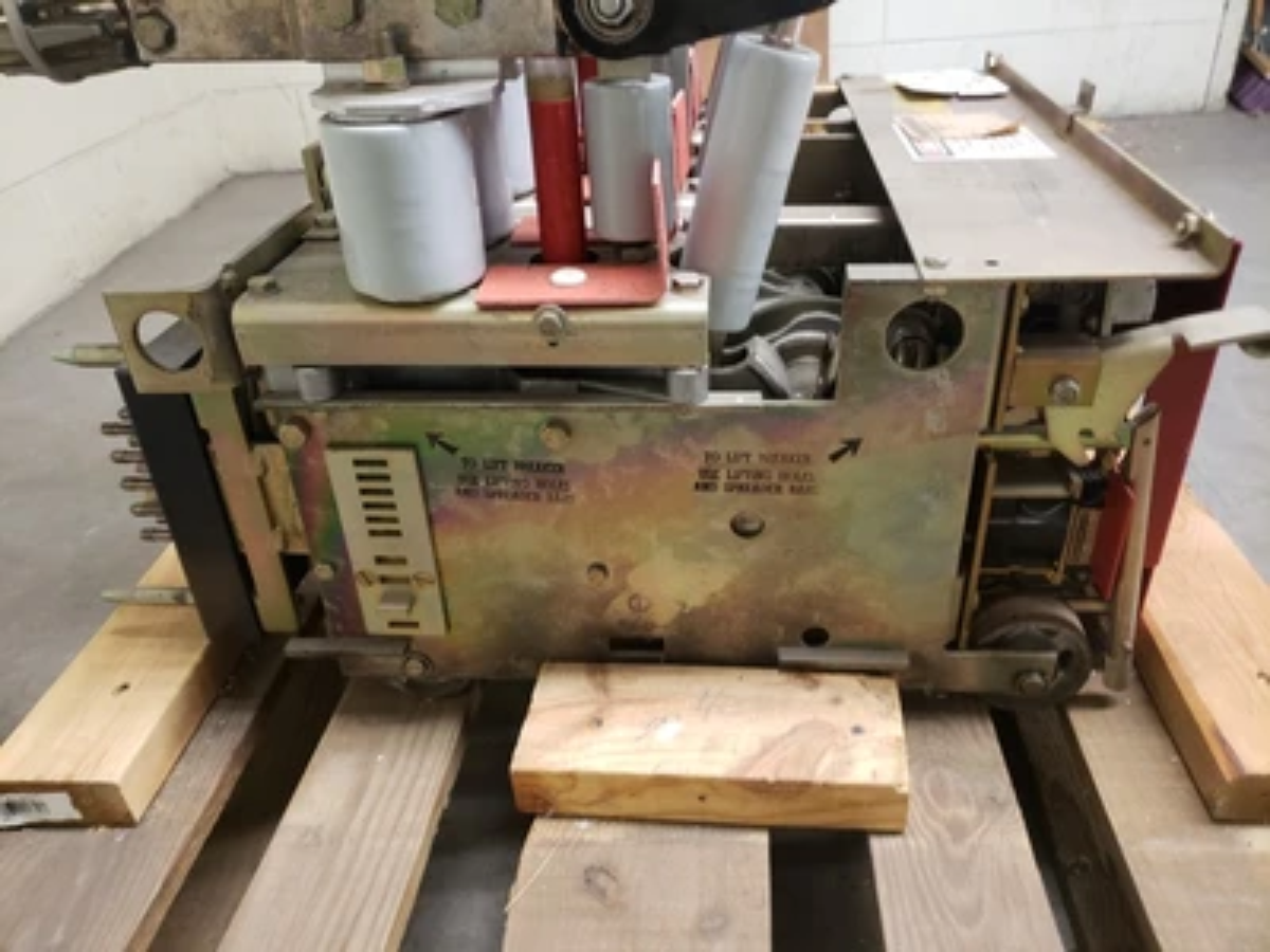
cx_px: 635
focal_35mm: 26
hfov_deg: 67.3
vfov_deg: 53.1
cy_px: 476
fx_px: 954
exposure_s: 1/30
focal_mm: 4.3
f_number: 1.5
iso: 250
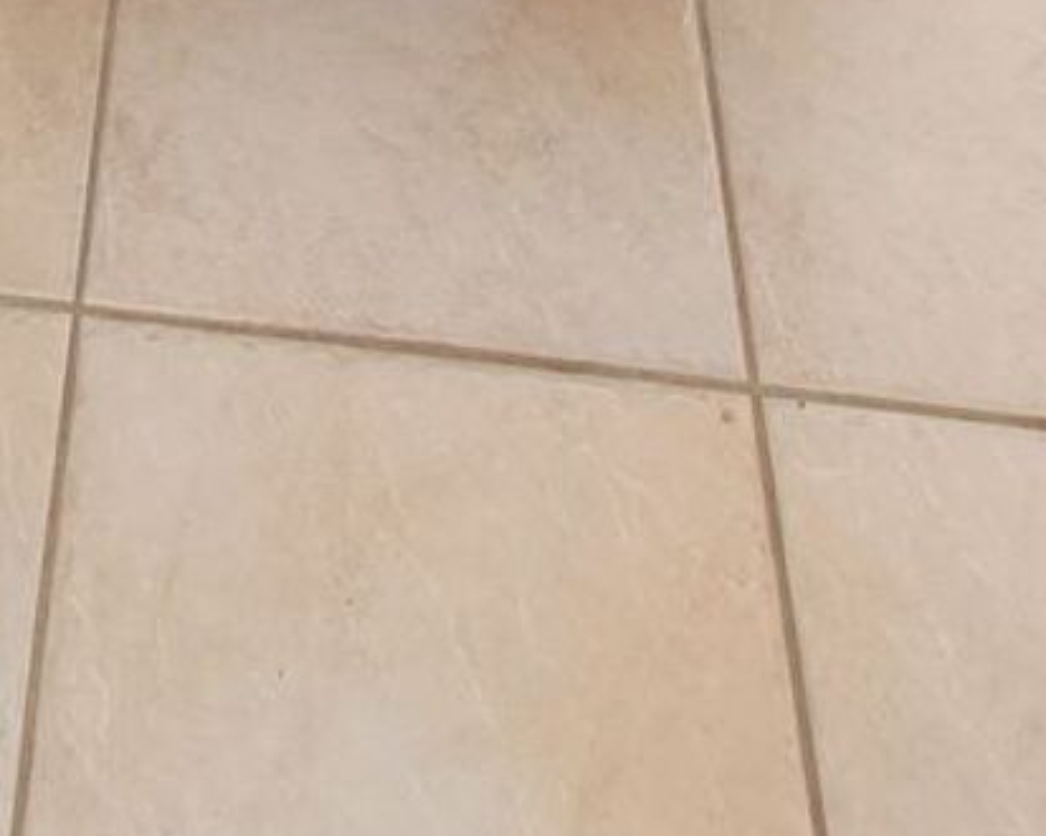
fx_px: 1269
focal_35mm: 41
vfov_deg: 24.4
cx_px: 127
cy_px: -531
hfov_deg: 41.6
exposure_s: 1/33
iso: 500
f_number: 2.2
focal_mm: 1.74
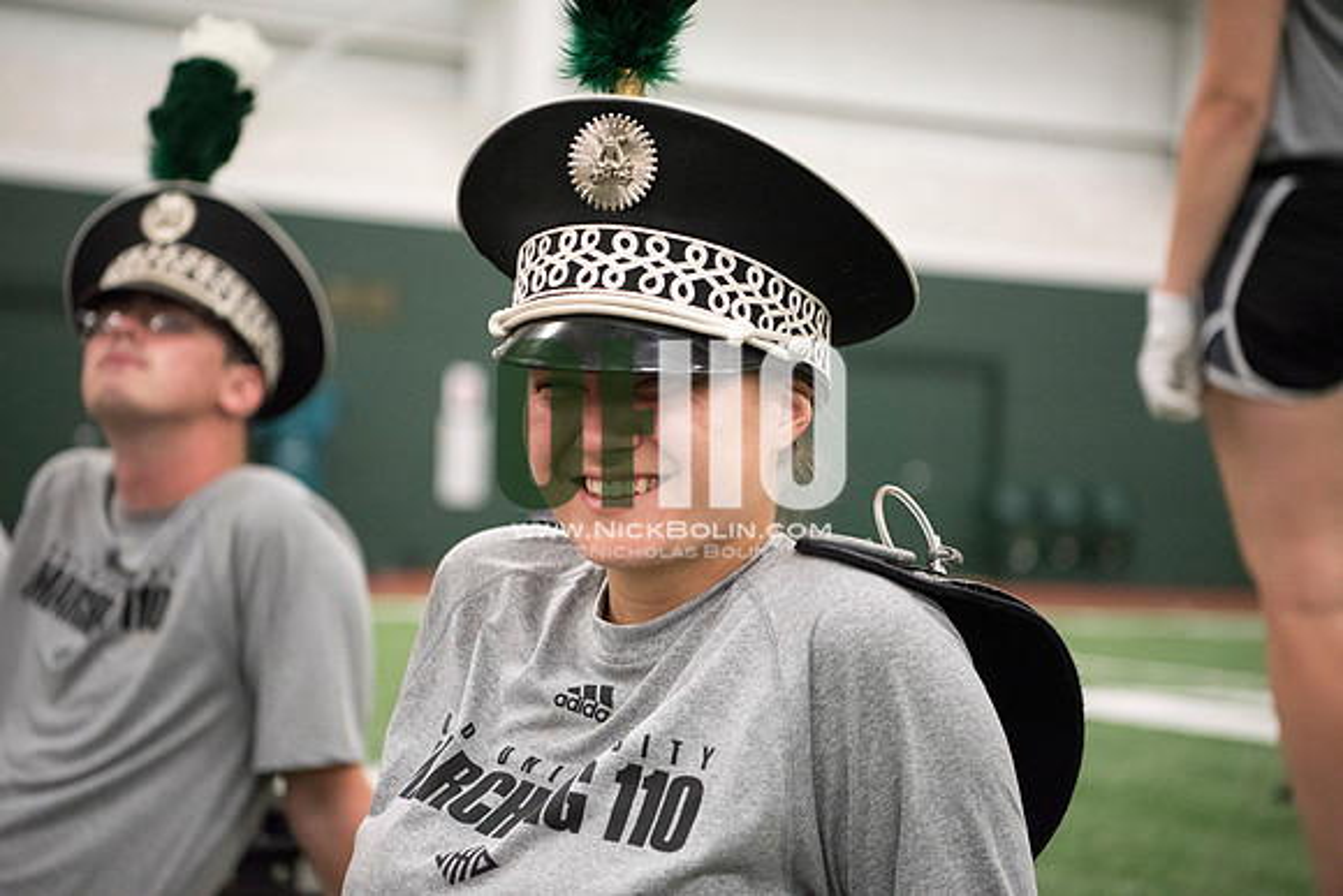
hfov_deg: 28.8
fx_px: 2612
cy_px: 448
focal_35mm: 70
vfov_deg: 19.5
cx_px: 672
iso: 3200
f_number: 3.2
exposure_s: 1/320
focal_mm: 70
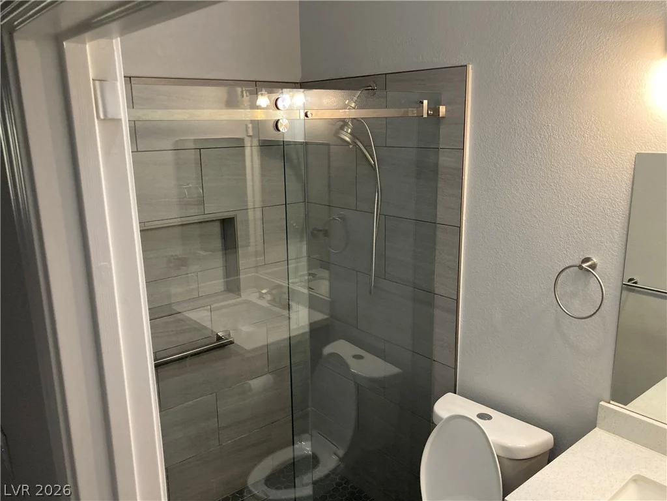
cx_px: 334
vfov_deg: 49.7
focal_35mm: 28
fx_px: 540
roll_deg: +1.8
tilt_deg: -12.8
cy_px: 250
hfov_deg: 63.4
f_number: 1.8
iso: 200
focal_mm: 3.99
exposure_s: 1/60
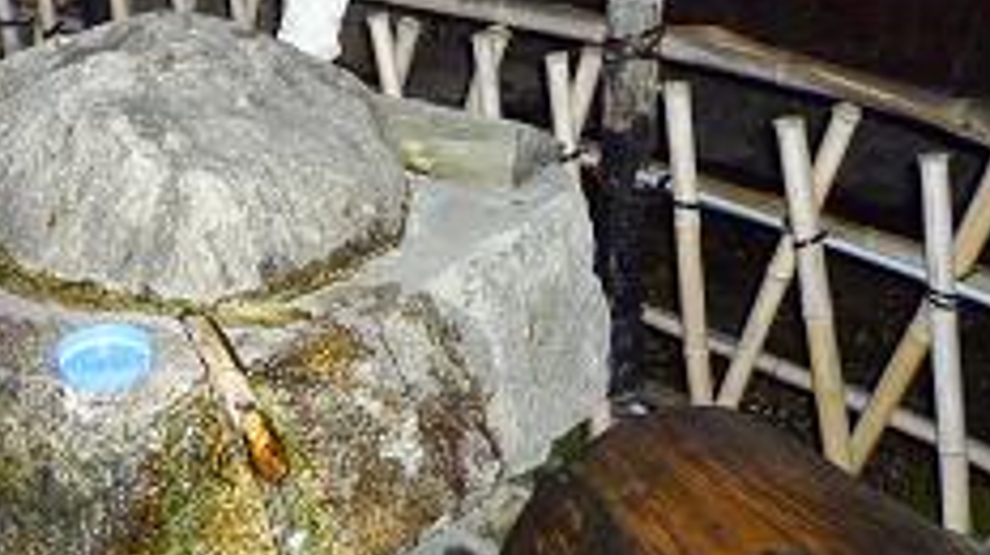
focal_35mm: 47
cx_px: 230
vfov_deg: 25.1
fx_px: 1233
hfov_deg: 42.2
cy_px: 145
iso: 320
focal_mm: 4.4
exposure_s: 1/30
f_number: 2.8
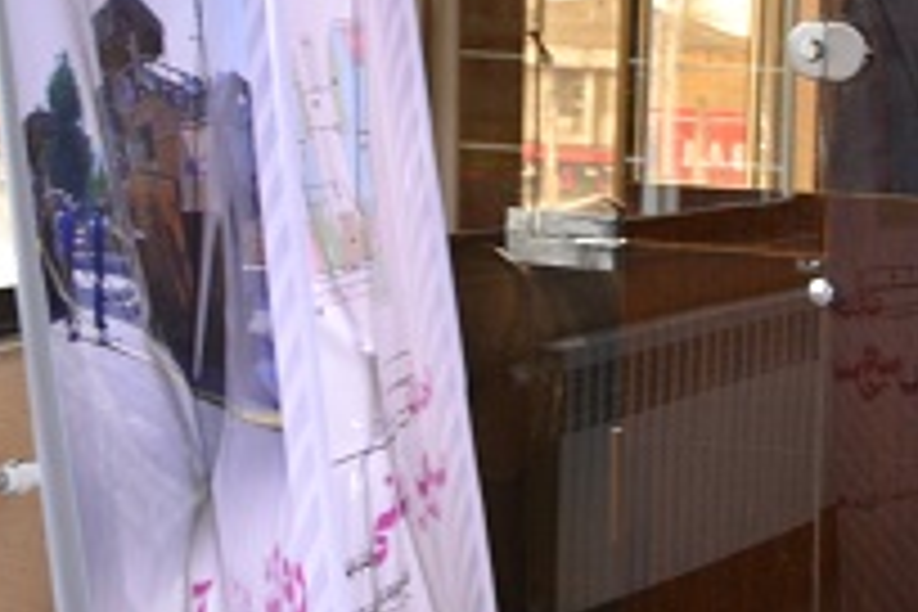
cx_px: 1395
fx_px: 2703
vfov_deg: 12.9
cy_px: 263
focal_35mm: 106
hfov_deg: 17.3
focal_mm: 18
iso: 500
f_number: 3.5
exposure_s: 1/60
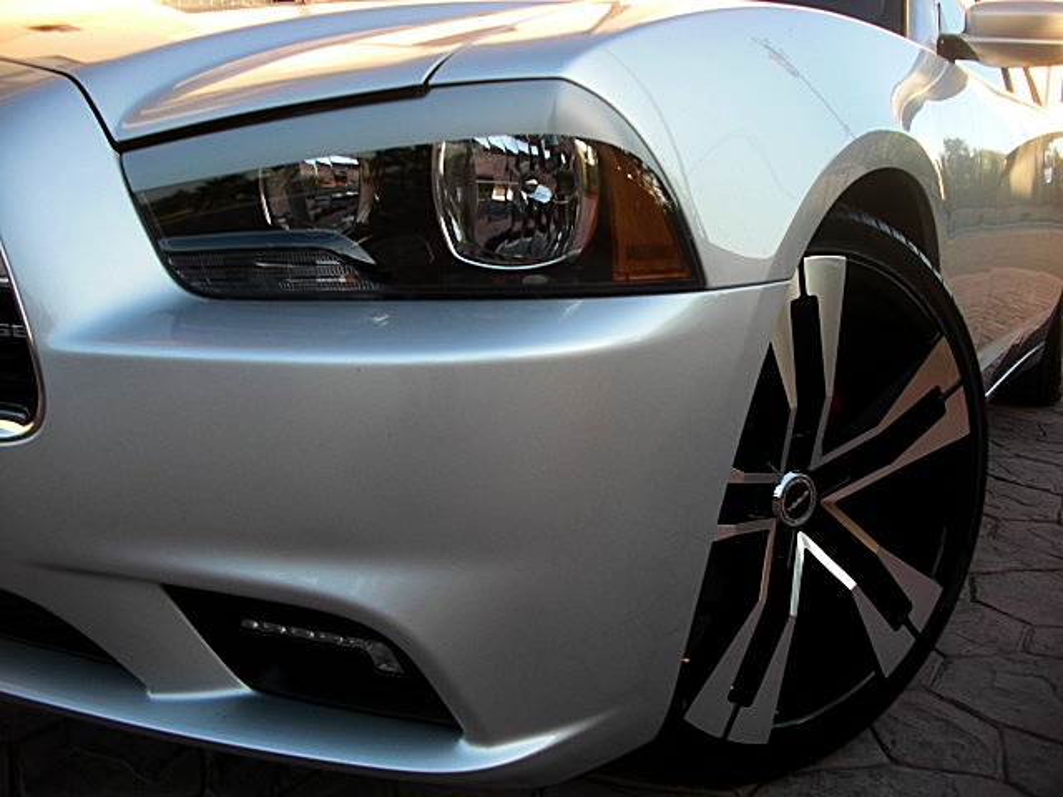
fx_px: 1106
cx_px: 532
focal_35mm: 36
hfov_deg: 51.4
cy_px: 398
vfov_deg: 39.7
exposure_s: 1/125
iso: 50
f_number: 2.8
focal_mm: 6.3
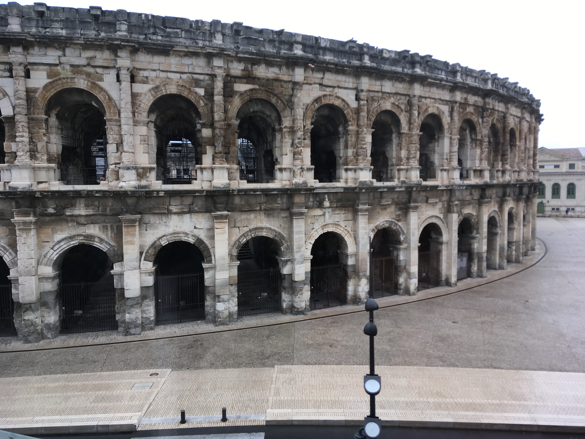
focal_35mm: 29
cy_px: 220
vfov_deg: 48.2
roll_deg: +0.4
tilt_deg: -3.7
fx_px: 490
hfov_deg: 61.7
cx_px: 292
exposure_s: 1/100
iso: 25
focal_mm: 4.15
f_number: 2.2
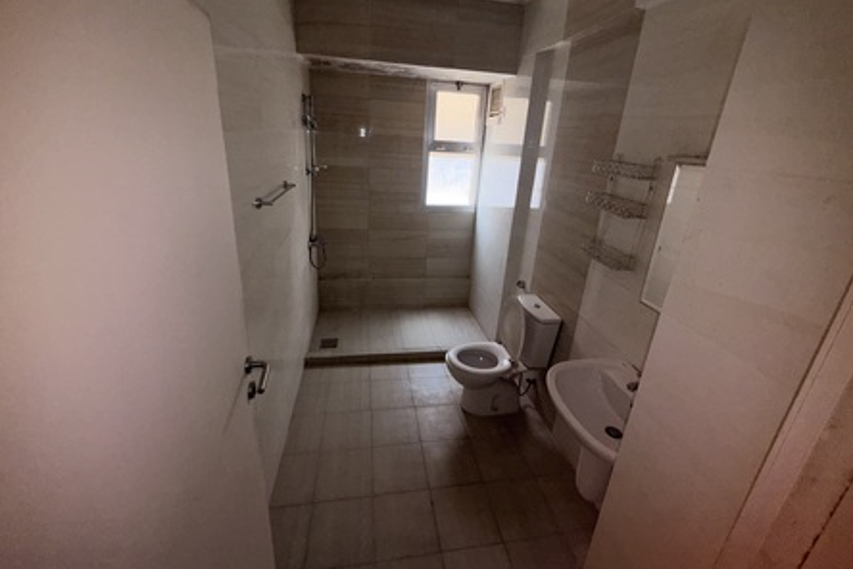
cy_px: 251
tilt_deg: -18.2
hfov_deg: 100.4
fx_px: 355
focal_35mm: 15
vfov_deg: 77.0
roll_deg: -3.1
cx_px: 429
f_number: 2.2
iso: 50
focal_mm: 2.22
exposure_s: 1/121
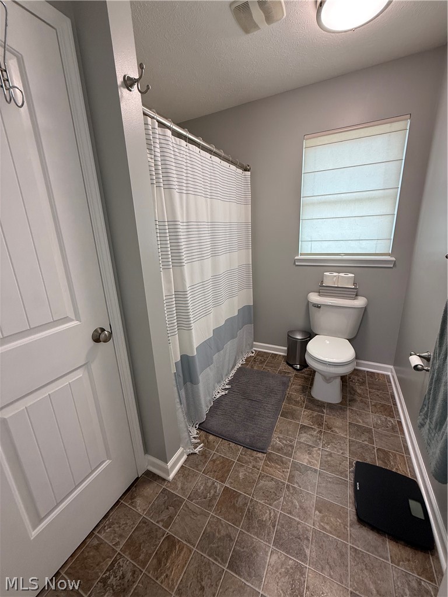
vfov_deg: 102.1
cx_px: 224
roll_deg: +2.4
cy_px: 298
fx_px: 242
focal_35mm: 14
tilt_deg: -15.3
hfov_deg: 85.7
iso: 200
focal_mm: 2.22
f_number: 2.2
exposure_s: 1/120
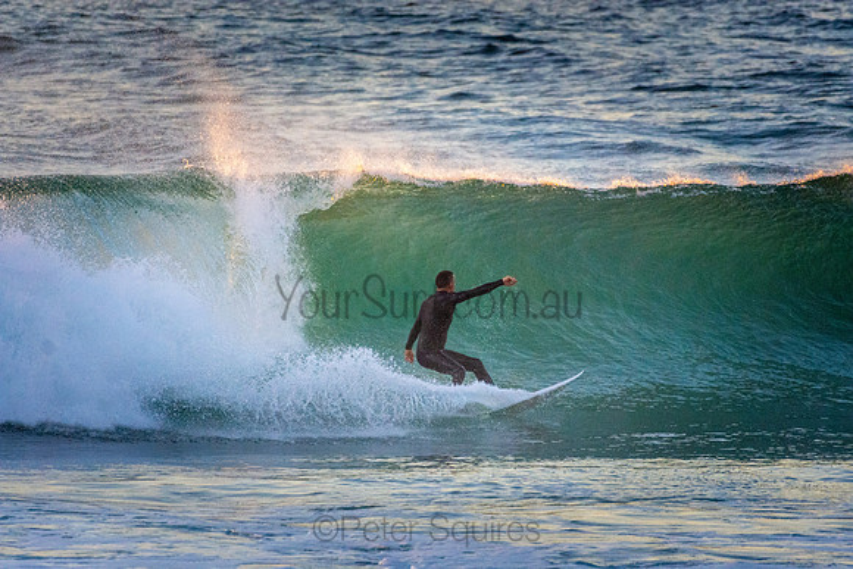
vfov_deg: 1.8
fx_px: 17774
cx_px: 426
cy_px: 284
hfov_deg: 2.7
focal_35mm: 750
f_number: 5.6
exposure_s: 1/1600
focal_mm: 500
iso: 2800
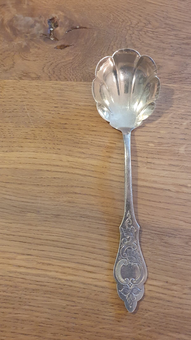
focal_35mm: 34
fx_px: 306
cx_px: 117
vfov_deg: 58.0
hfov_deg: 34.5
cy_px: 160
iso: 640
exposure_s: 1/20
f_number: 2.4
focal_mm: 4.32
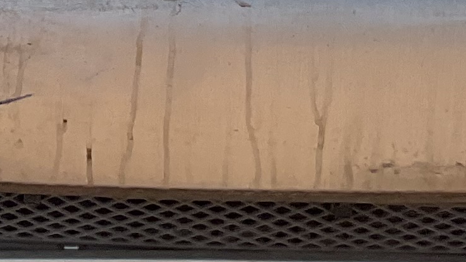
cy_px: -444
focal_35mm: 173
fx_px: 2138
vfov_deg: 6.5
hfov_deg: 12.4
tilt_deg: -12.2
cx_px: 75
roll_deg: -1.8
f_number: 1.8
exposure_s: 1/2959
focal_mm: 3
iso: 16
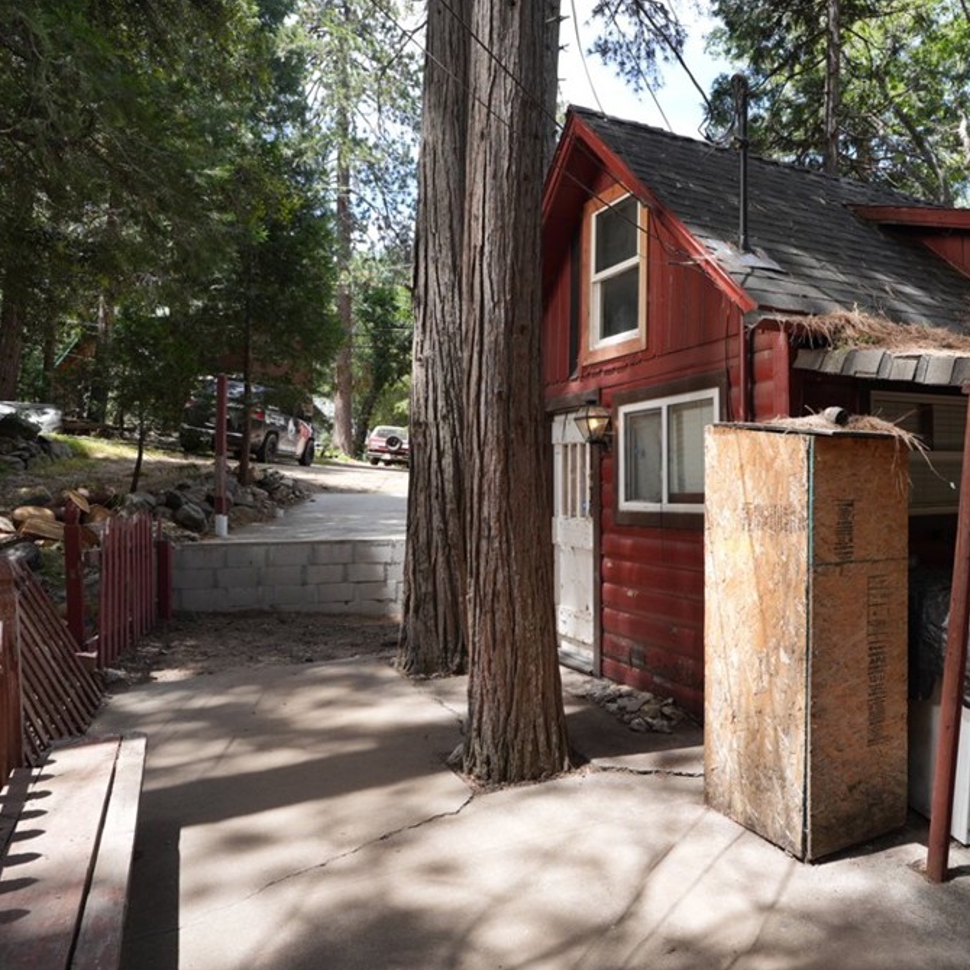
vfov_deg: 60.9
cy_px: 479
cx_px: 657
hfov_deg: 59.3
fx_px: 824
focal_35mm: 26
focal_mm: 20
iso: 100
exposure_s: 1/100
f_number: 5
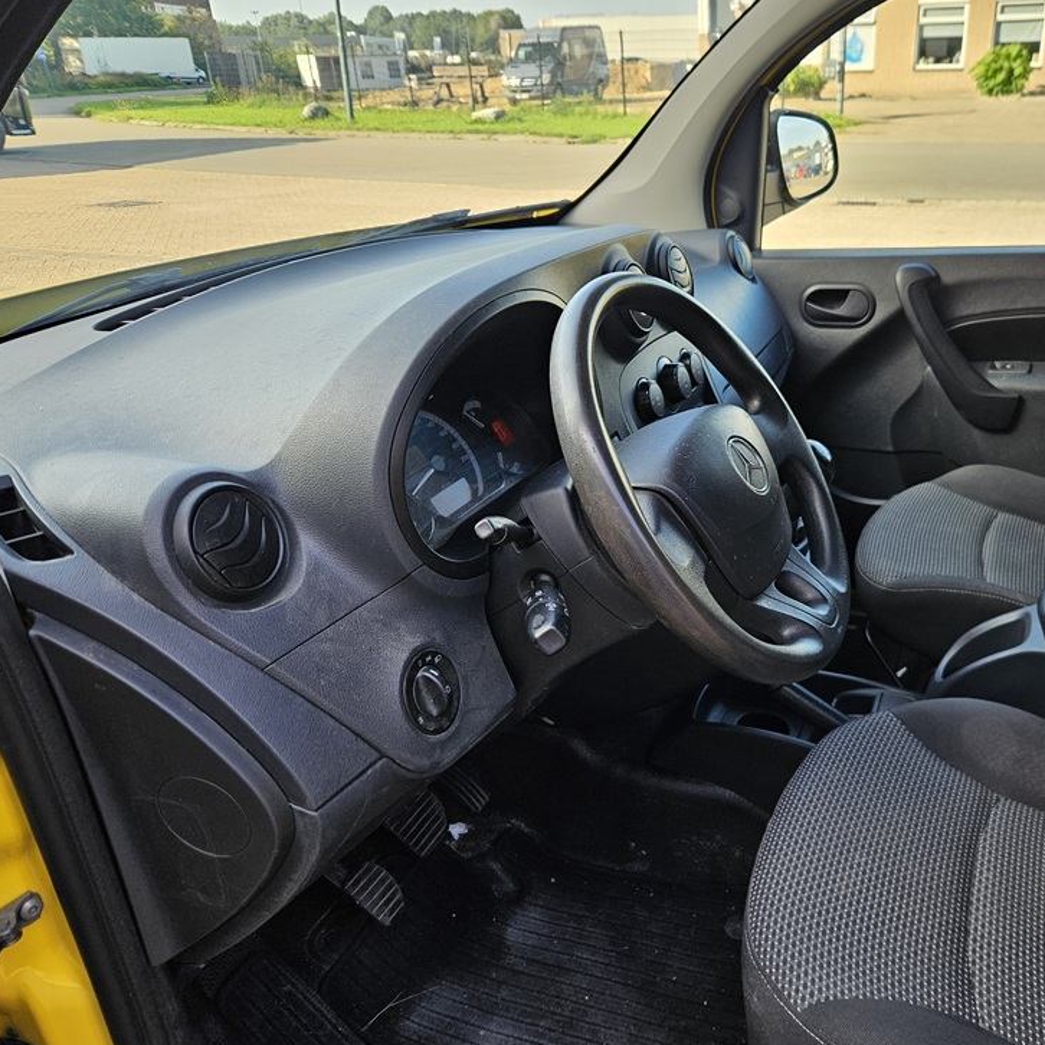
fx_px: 956
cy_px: 515
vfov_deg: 57.3
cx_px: 671
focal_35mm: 28
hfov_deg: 56.4
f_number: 1.8
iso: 50
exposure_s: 1/194
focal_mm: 5.4
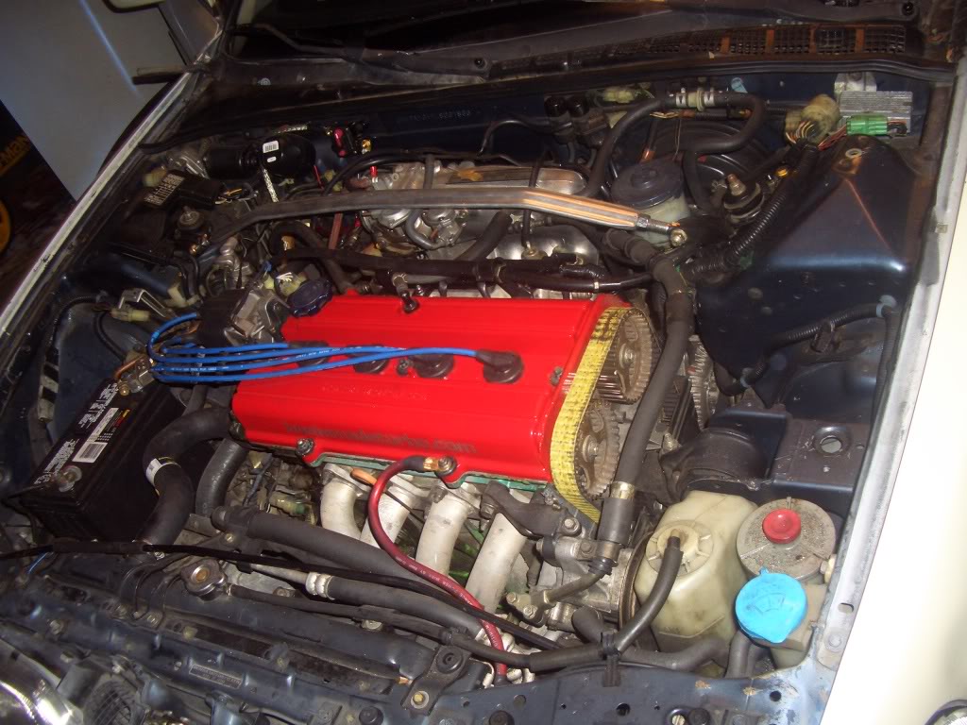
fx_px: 978
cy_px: 362
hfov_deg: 52.6
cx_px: 484
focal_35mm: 35
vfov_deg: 40.7
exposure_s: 1/60
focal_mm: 5.8
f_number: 2.6
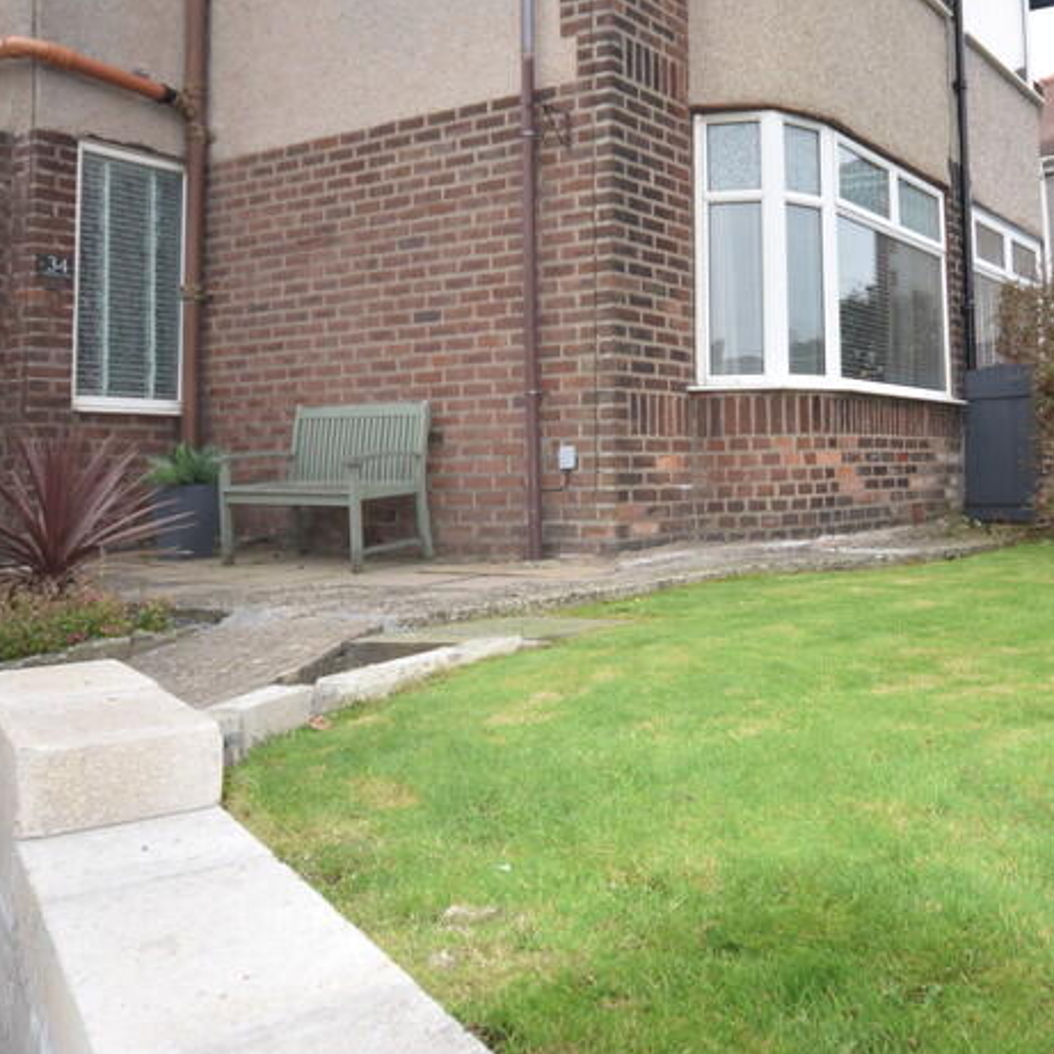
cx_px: 798
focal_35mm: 34
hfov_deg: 46.6
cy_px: 376
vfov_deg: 47.9
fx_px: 1171
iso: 180
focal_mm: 12
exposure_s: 1/125
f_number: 5.6
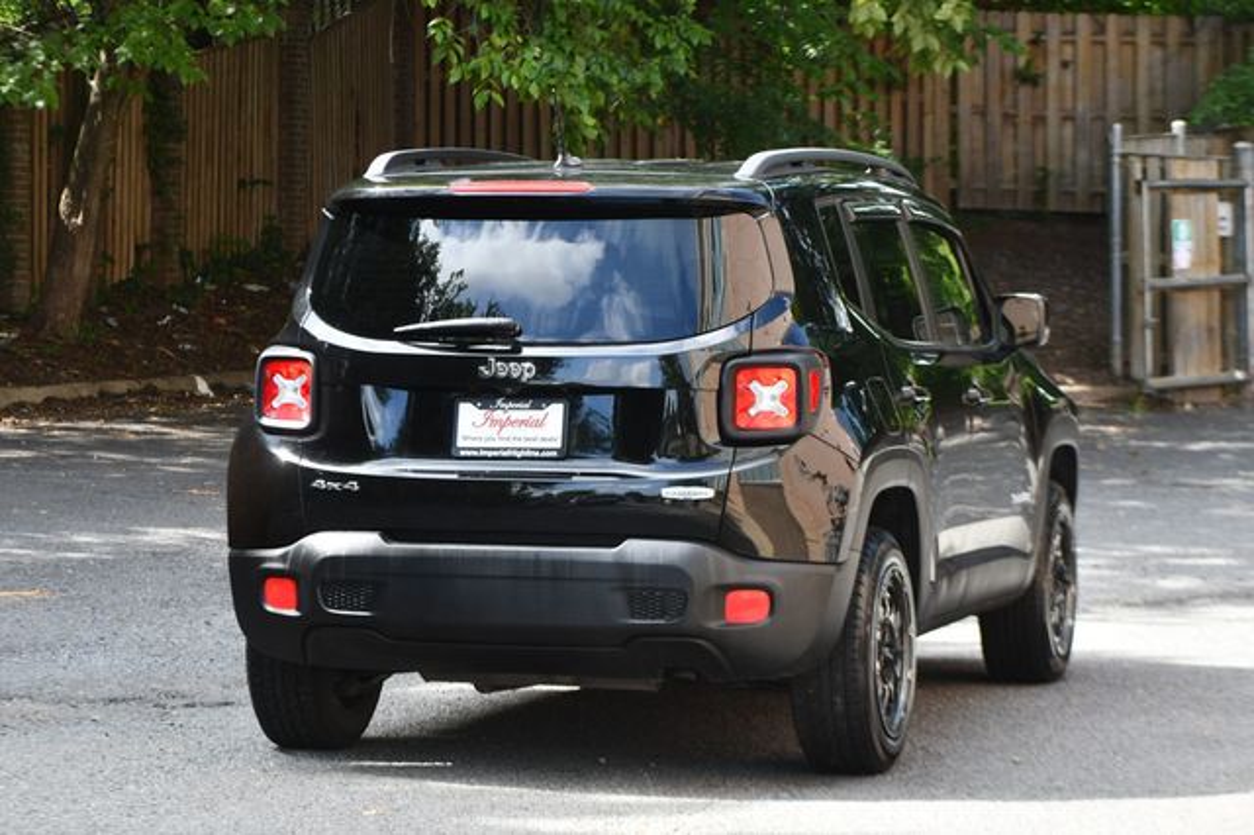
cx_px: 627
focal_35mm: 108
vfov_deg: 12.7
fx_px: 3760
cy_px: 418
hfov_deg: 18.9
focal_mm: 72
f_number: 5.6
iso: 250
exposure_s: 1/250
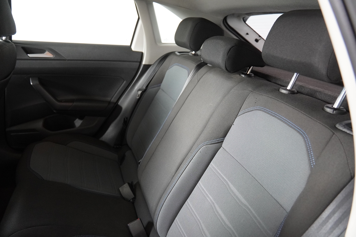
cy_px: 118
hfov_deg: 70.4
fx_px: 252
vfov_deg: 50.4
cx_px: 178
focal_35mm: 26
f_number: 2.8
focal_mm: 17
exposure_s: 1/160
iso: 2000
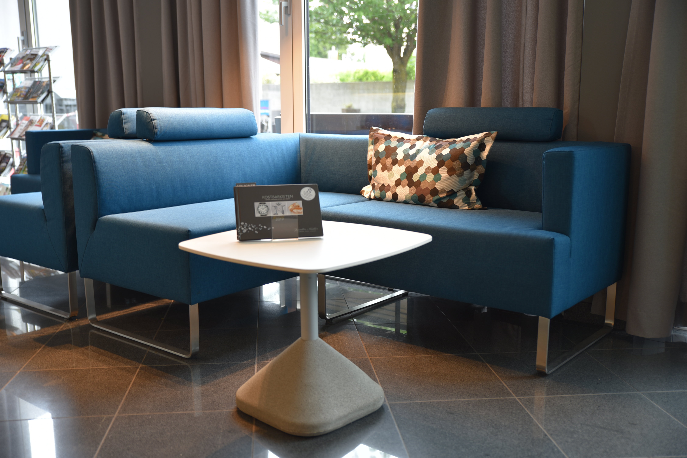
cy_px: 229
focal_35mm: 36
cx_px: 344
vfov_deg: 36.9
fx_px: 687
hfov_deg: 53.1
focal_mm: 36
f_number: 2.8
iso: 100
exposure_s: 1/6
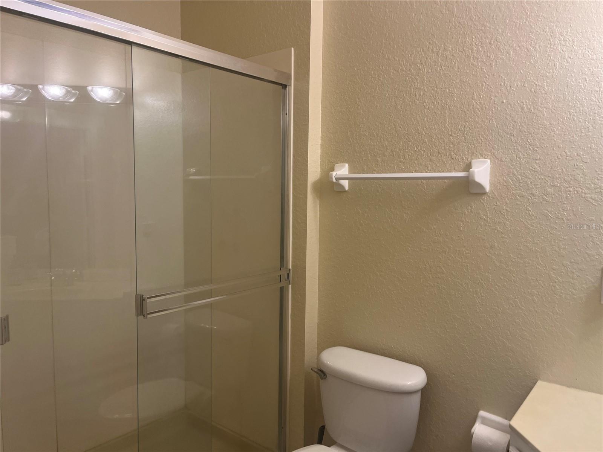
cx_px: 302
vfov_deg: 53.1
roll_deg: -1.5
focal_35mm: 26
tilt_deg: -6.6
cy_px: 226
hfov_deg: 67.3
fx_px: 453
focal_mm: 5.1
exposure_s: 1/60
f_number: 1.6
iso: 80
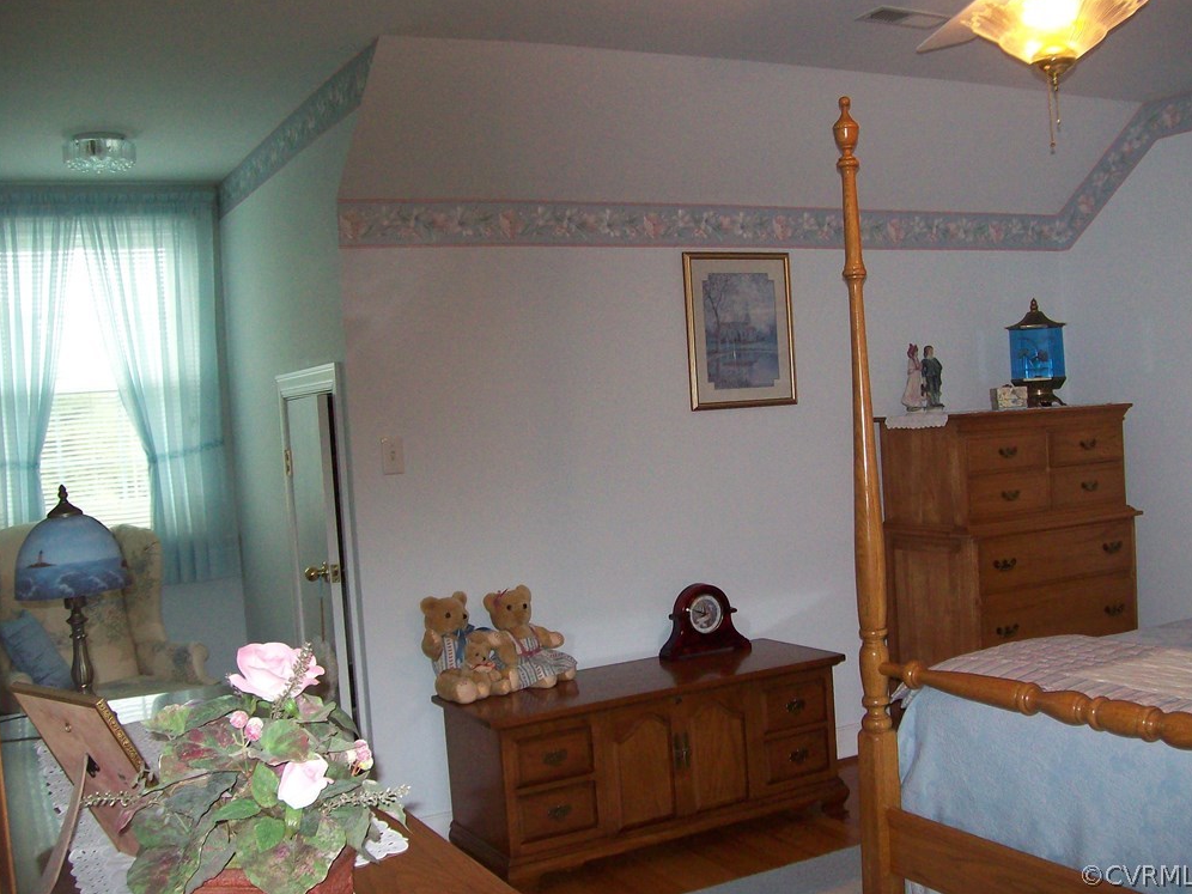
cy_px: 436
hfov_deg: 50.1
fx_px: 1274
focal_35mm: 37
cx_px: 606
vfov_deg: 38.7
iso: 200
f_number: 2.7
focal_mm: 6
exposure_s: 1/64
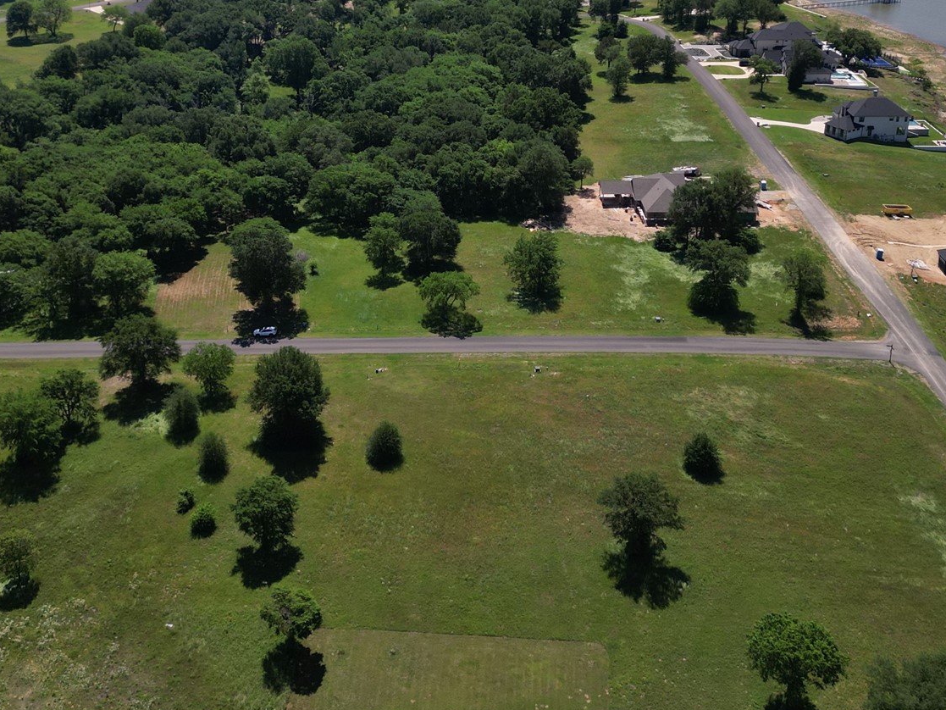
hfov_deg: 42.9
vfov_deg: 32.1
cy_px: 149
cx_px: 418
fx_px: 1203
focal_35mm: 44
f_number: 1.7
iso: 130
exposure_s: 1/4000
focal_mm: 6.72
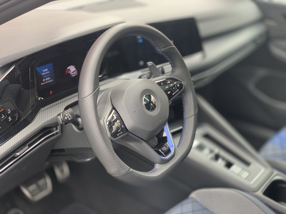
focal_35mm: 52
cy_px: 107
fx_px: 430
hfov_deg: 36.8
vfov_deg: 28.0
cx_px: 143
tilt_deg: -24.9
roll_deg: +0.4
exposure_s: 1/122
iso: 50
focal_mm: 6
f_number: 2.4
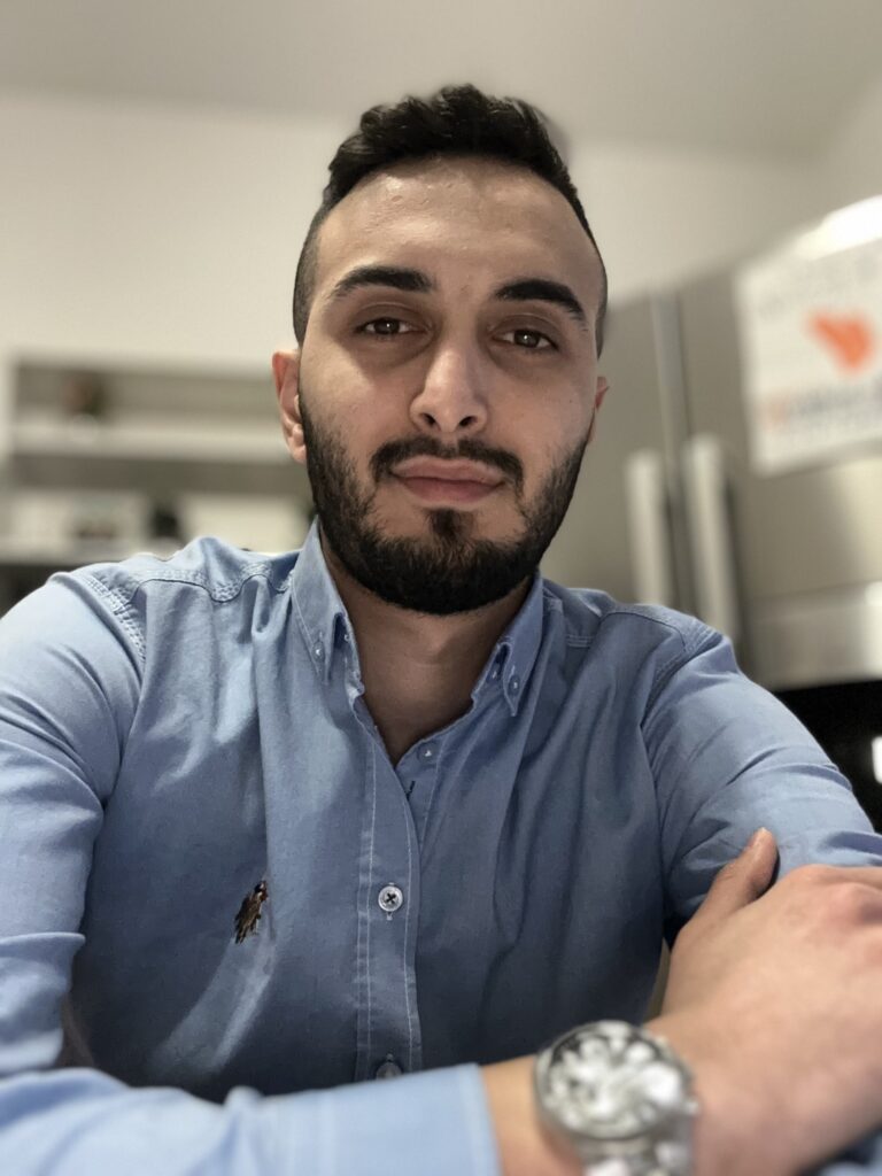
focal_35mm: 30
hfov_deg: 46.8
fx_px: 1019
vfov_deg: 60.0
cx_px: 441
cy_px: 588
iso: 250
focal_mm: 2.69
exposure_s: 1/33
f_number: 1.9
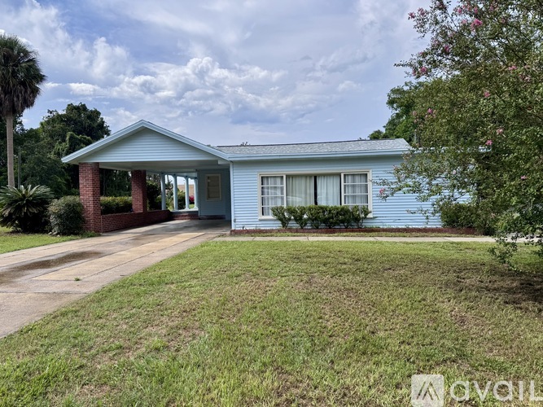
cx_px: 272
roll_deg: +0.9
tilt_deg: -2.0
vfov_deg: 56.8
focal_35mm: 24
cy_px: 204
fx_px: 376
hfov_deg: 71.6
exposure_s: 1/5814
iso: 80
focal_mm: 6.76
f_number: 1.78
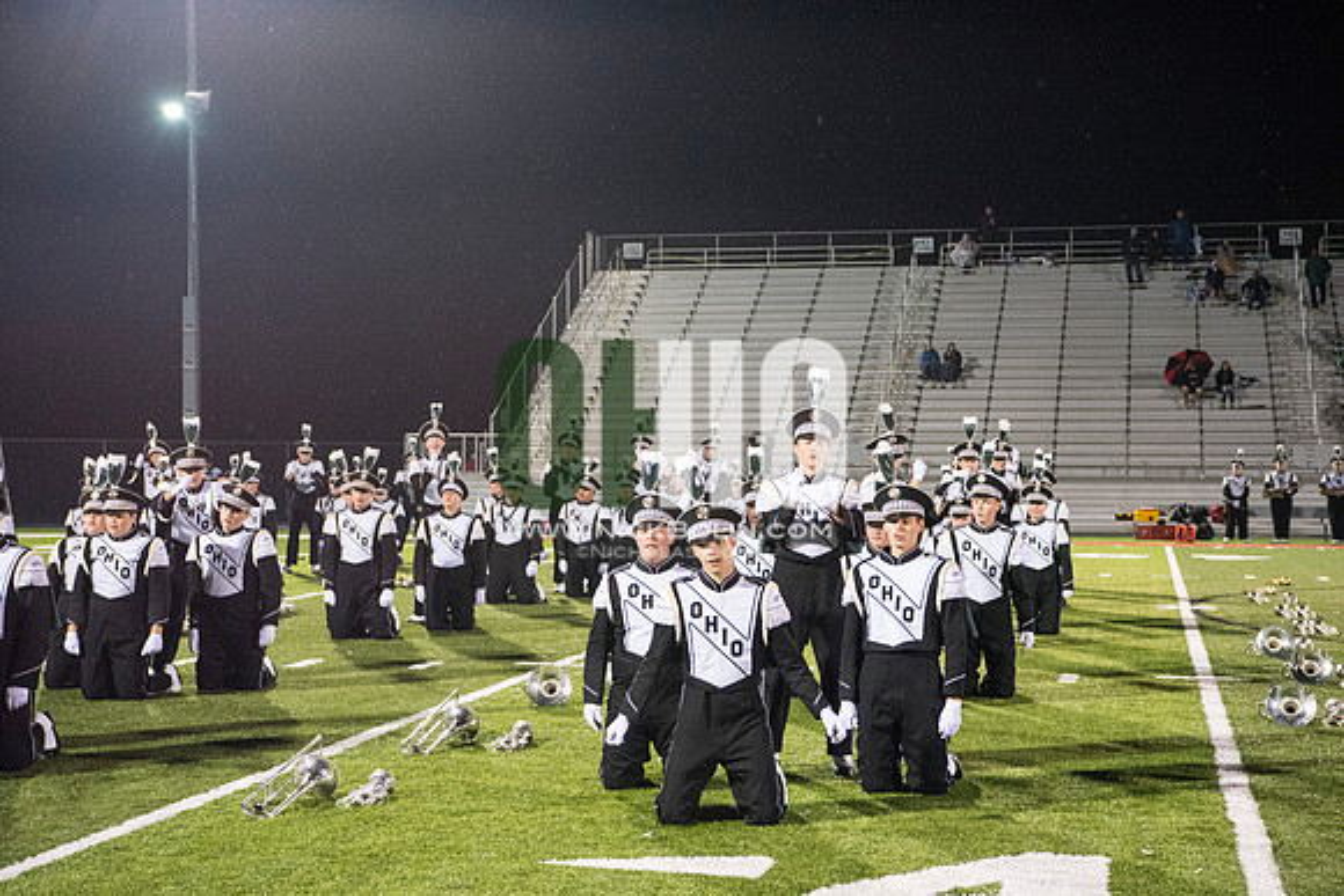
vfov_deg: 19.5
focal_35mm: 70
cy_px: 448
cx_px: 672
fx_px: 2614
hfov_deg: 28.8
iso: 5000
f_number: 5.6
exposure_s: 1/320
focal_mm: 70
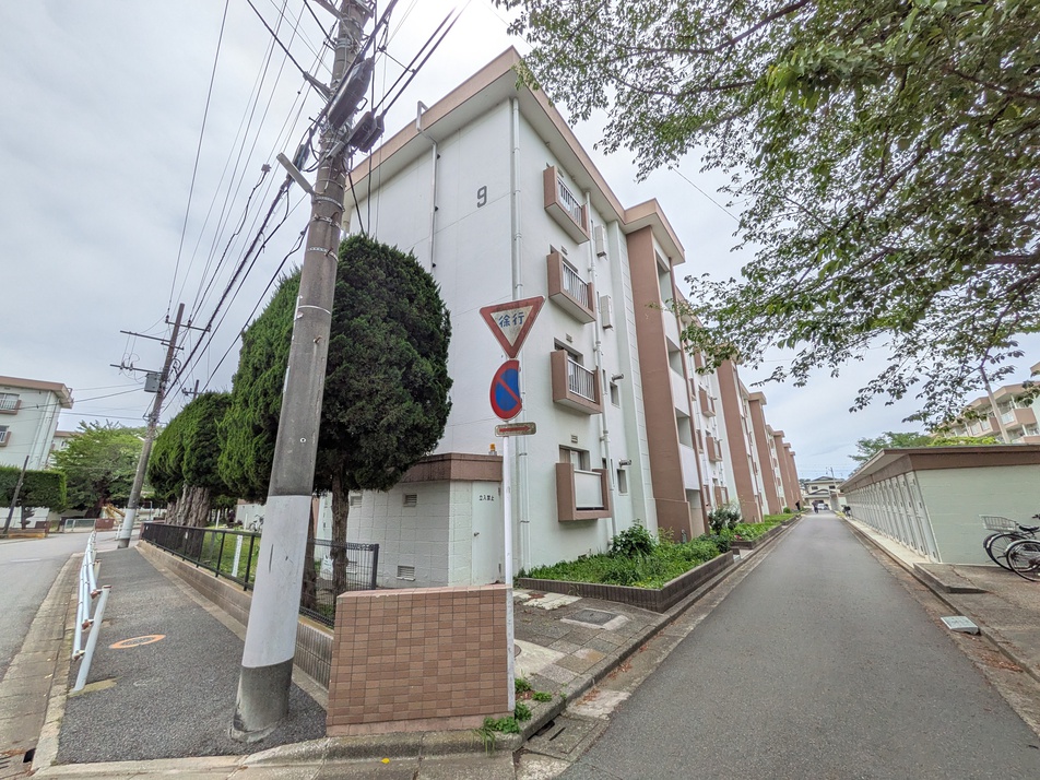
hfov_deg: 102.1
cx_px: 520
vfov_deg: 85.7
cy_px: 390
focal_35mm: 14
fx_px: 421
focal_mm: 1.83
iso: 50
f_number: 2.2
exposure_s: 1/3205
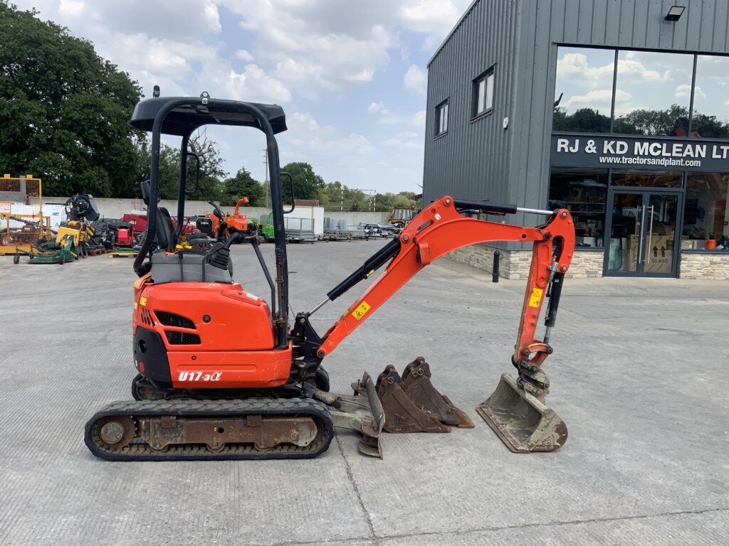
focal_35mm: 29
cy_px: 273
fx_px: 611
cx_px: 364
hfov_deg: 61.7
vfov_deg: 48.2
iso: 16
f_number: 1.8
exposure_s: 1/1377
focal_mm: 3
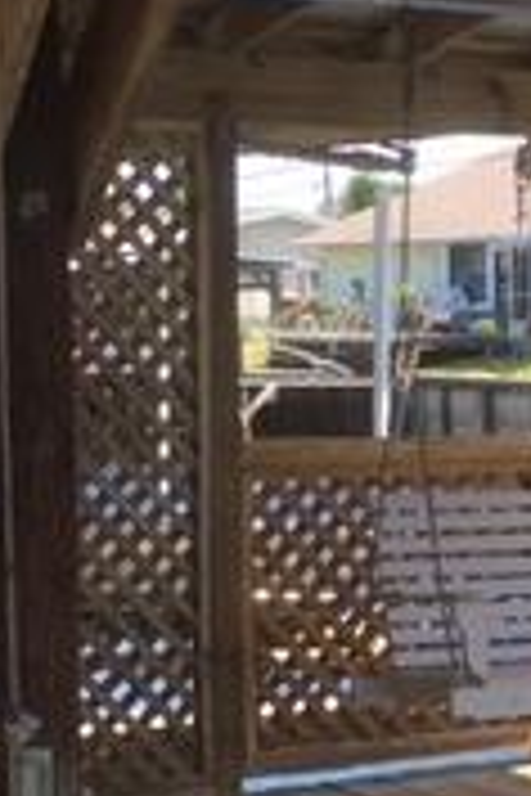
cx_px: 626
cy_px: 607
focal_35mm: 109
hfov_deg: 12.3
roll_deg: -0.4
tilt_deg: -6.9
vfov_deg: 18.6
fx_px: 2411
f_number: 2.2
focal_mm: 4.15
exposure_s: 1/310
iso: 25
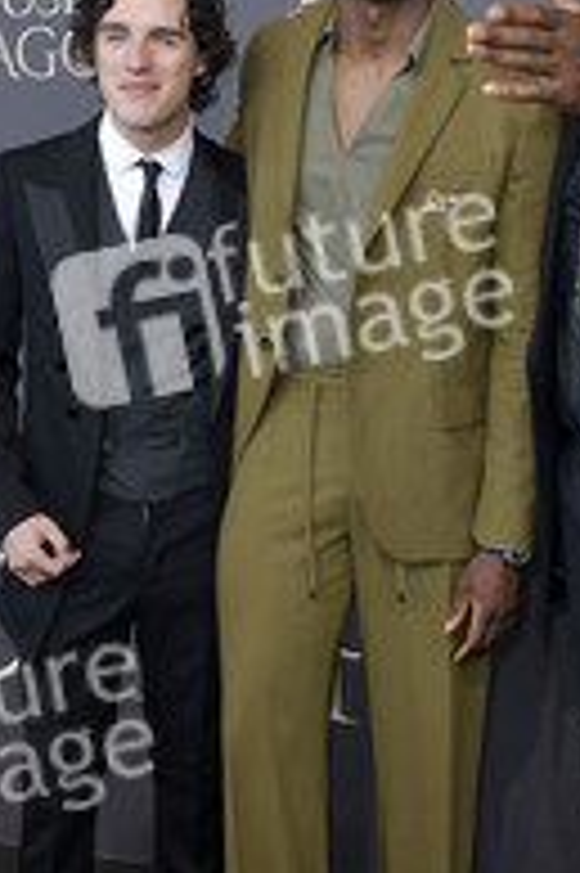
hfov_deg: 20.5
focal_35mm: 66
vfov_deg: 30.4
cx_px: 414
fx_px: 1598
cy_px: 526
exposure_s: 1/200
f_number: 6.3
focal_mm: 32
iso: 400
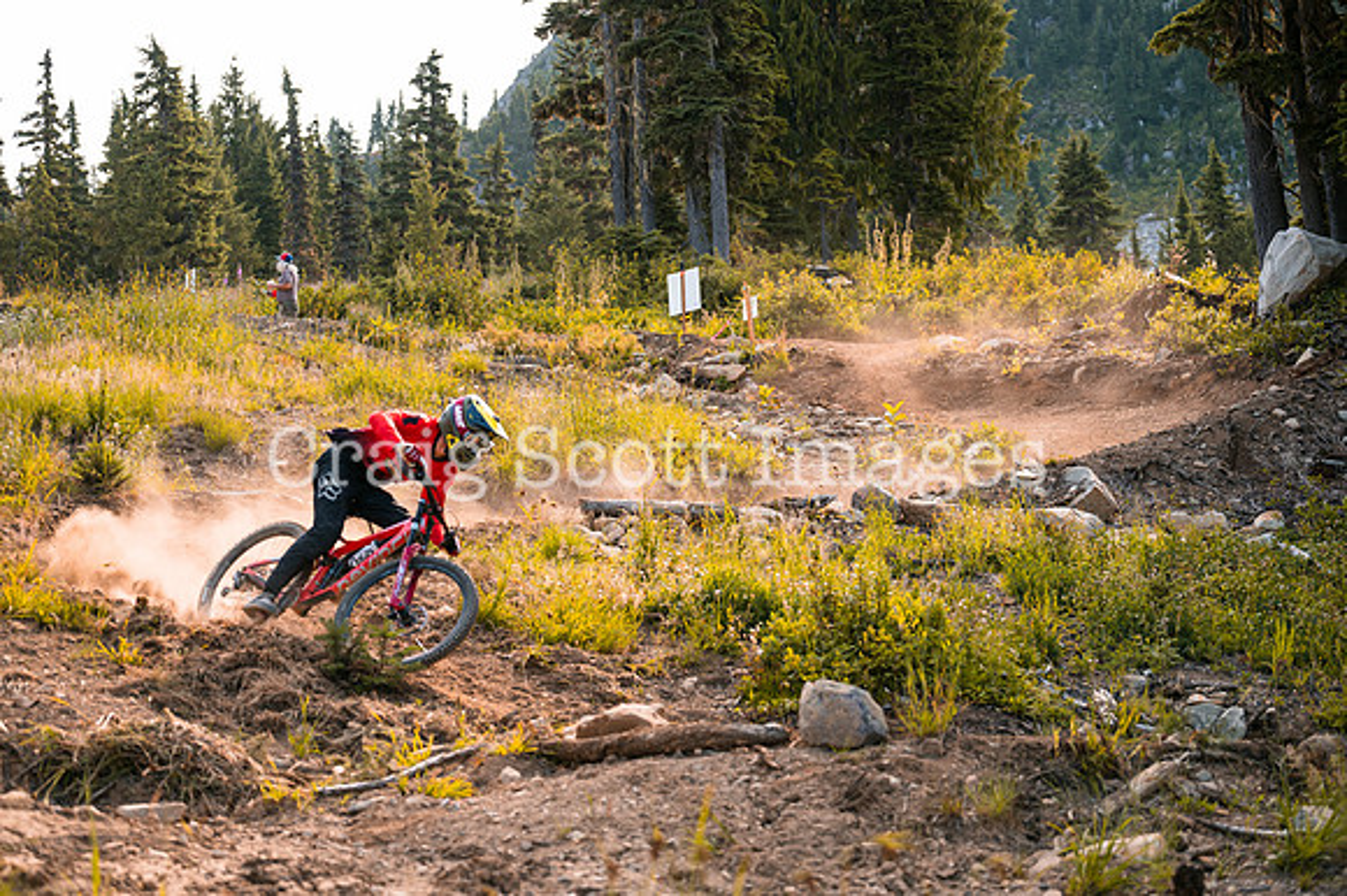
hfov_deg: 28.9
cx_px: 674
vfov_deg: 19.4
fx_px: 2618
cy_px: 448
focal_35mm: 70
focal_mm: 70
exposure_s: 1/1250
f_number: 2.8
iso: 250
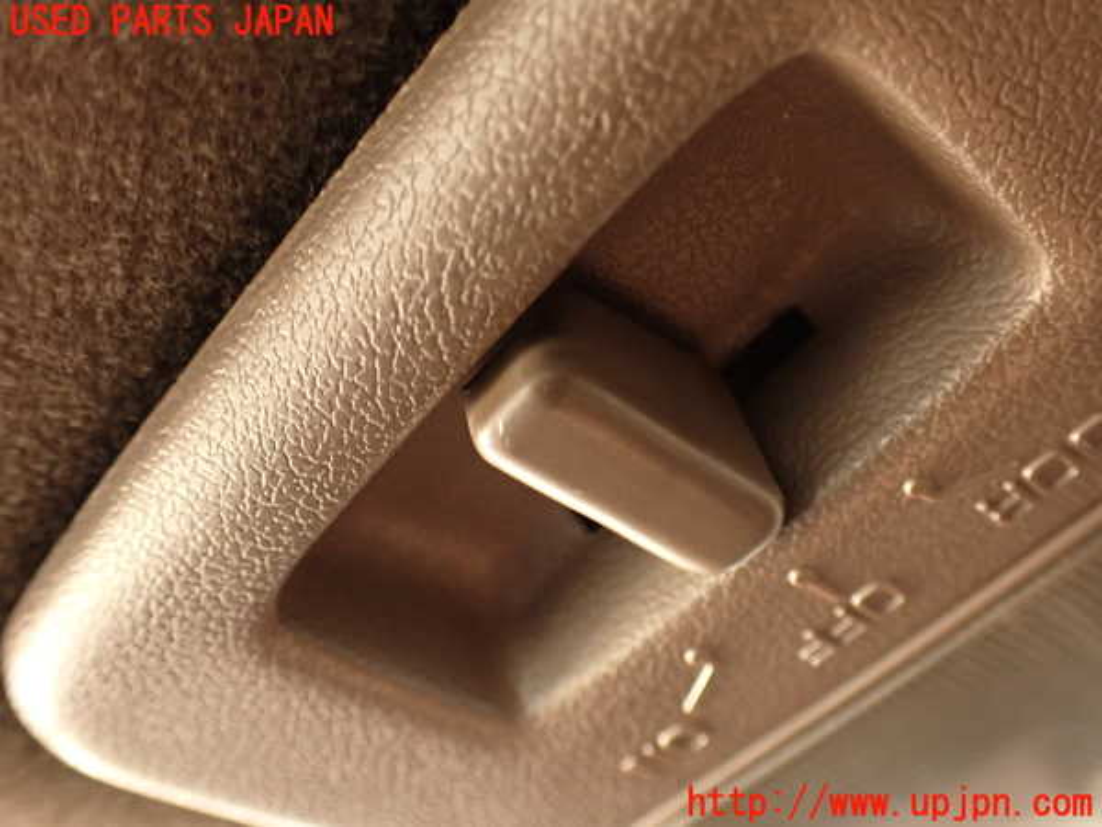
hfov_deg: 56.8
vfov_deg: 44.2
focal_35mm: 32
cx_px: 551
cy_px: 414
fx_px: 1019
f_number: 2.4
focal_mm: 5.79
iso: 320
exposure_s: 1/30
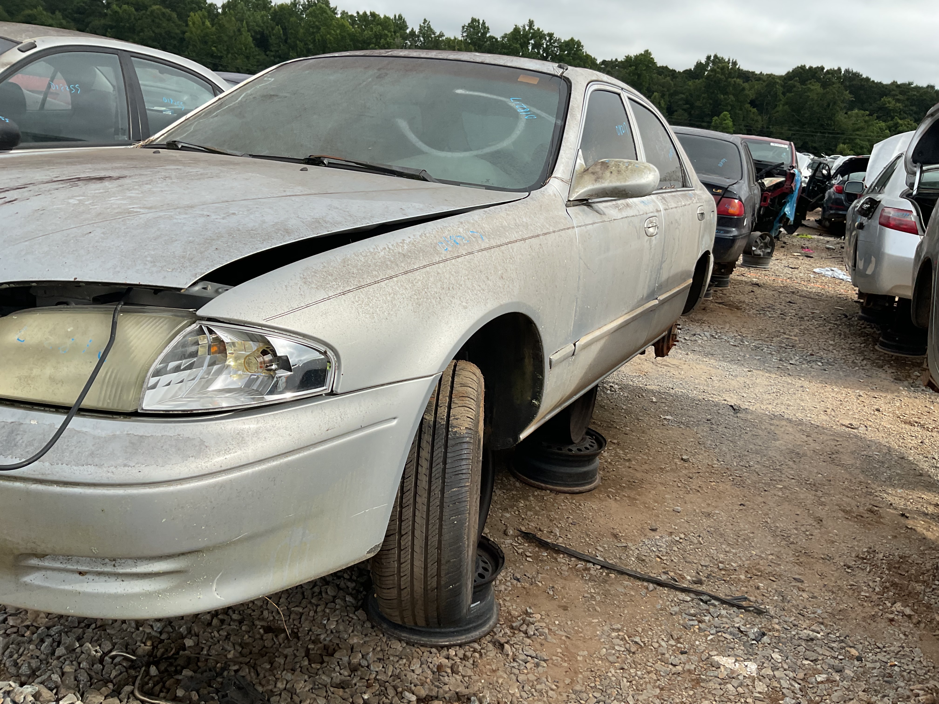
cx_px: 470
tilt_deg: -16.6
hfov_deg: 61.7
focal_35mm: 29
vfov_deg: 48.2
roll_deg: -7.4
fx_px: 787
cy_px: 352
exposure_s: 1/1311
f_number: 1.8
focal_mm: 3
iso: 16
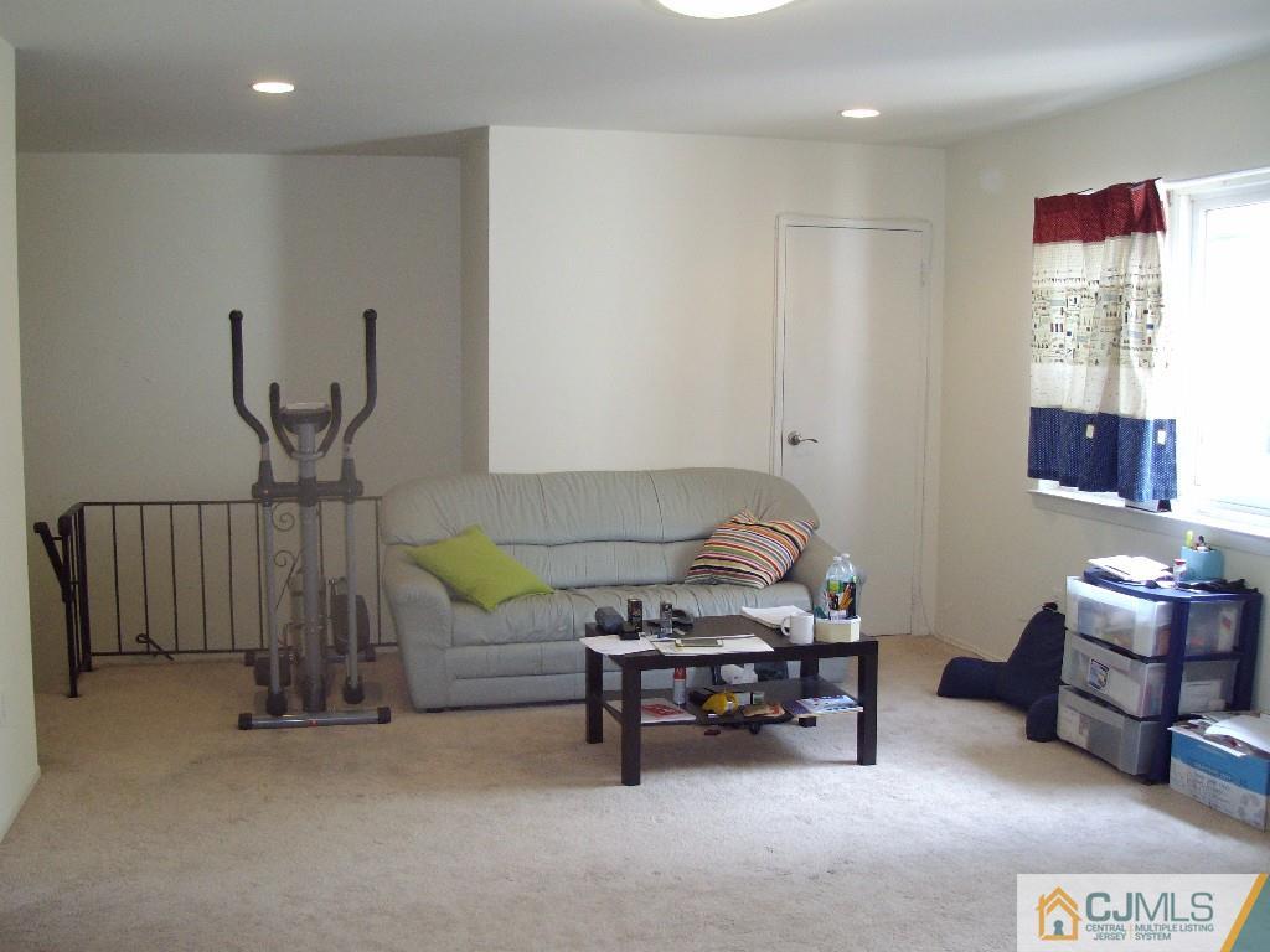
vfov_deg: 39.7
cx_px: 635
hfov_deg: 51.4
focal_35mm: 36
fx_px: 1321
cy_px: 476
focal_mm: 6
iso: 160
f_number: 2.7
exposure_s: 1/50
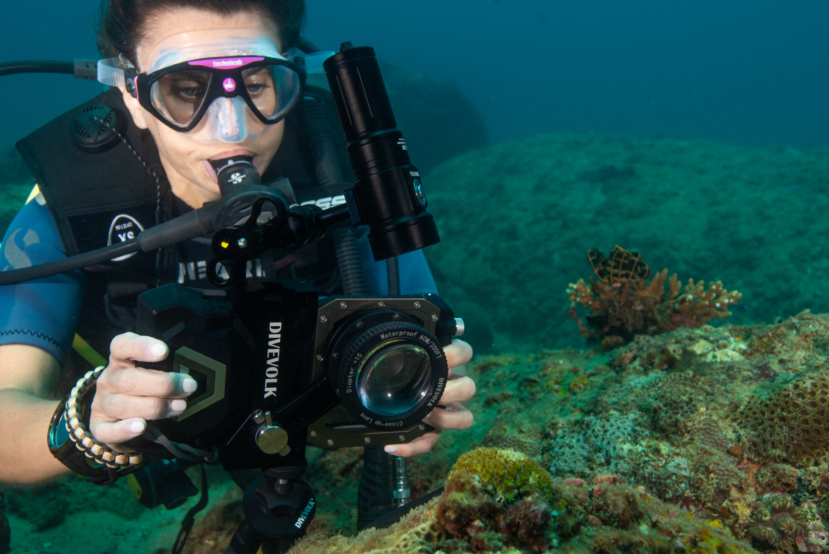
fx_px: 945
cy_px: 287
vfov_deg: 32.7
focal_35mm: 41
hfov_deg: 47.4
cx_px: 397
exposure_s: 1/250
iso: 200
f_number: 8
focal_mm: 35
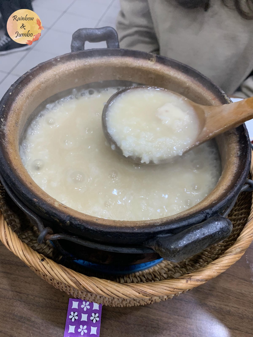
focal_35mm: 26
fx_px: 253
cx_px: 126
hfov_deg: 53.1
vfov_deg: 67.3
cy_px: 168
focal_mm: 4.25
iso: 125
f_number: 1.8
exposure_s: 1/60
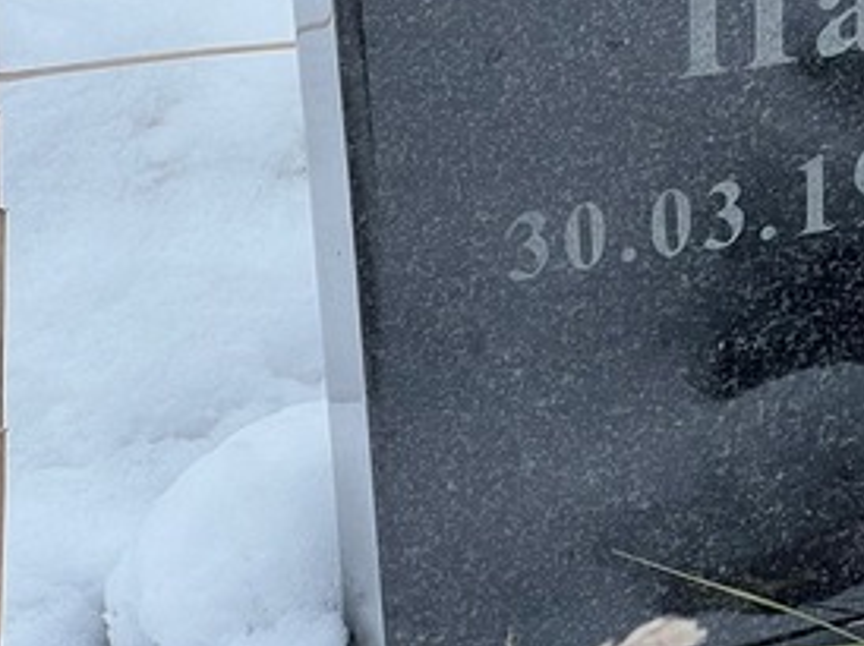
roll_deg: -2.5
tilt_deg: -32.6
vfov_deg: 6.5
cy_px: -287
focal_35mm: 225
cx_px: 921
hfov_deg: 8.7
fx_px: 5611
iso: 50
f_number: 2.8
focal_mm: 9
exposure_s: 1/121
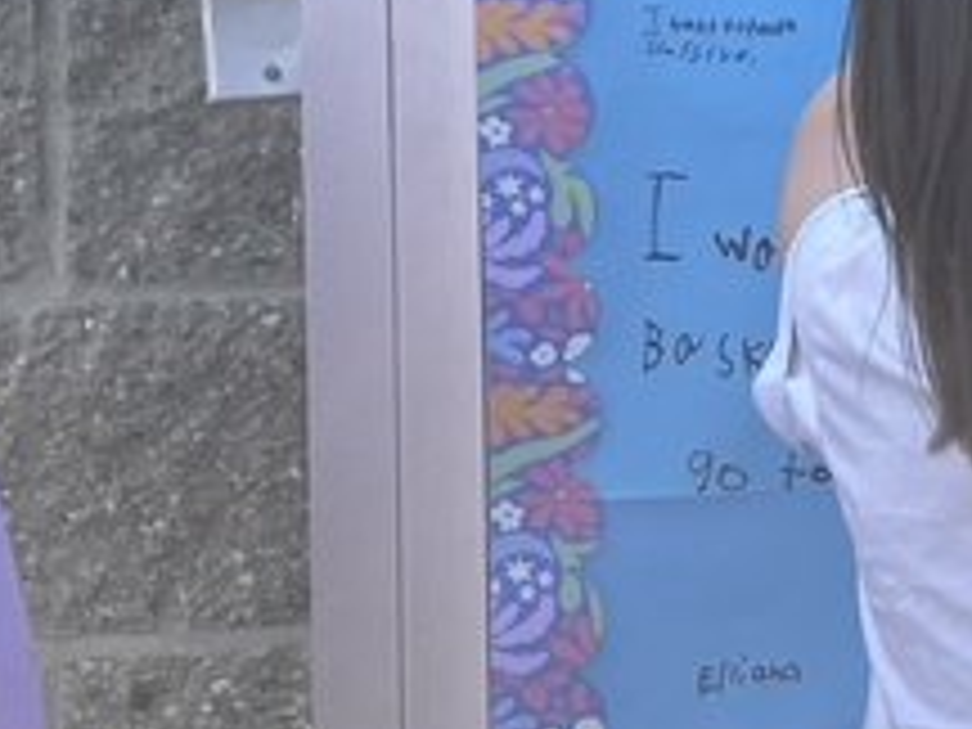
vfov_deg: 10.9
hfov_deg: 12.3
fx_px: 3735
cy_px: -212
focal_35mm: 133
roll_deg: -0.7
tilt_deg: -0.2
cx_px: 2205
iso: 32
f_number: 1.8
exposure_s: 1/571
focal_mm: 3.99
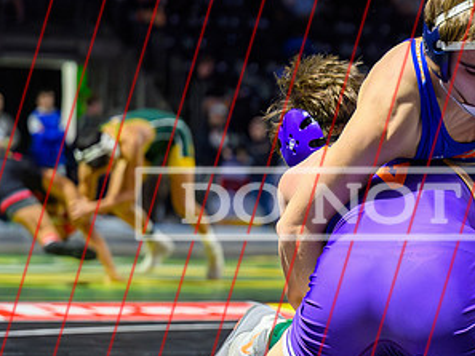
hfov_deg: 9.8
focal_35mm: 198
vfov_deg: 7.5
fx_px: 2718
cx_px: 578
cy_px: 252
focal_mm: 70
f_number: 2.8
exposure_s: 1/800
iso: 4000
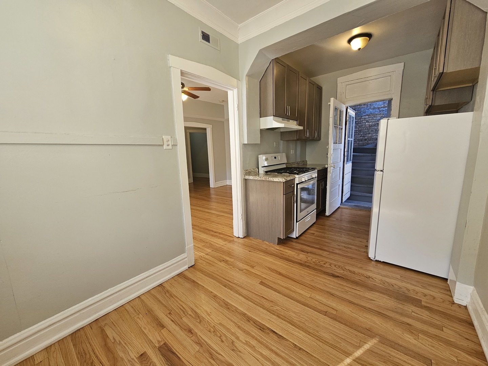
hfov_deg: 106.2
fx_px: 183
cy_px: 183
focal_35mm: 13
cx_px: 244
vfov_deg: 89.9
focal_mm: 2.2
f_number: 2.2
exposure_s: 1/120
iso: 80
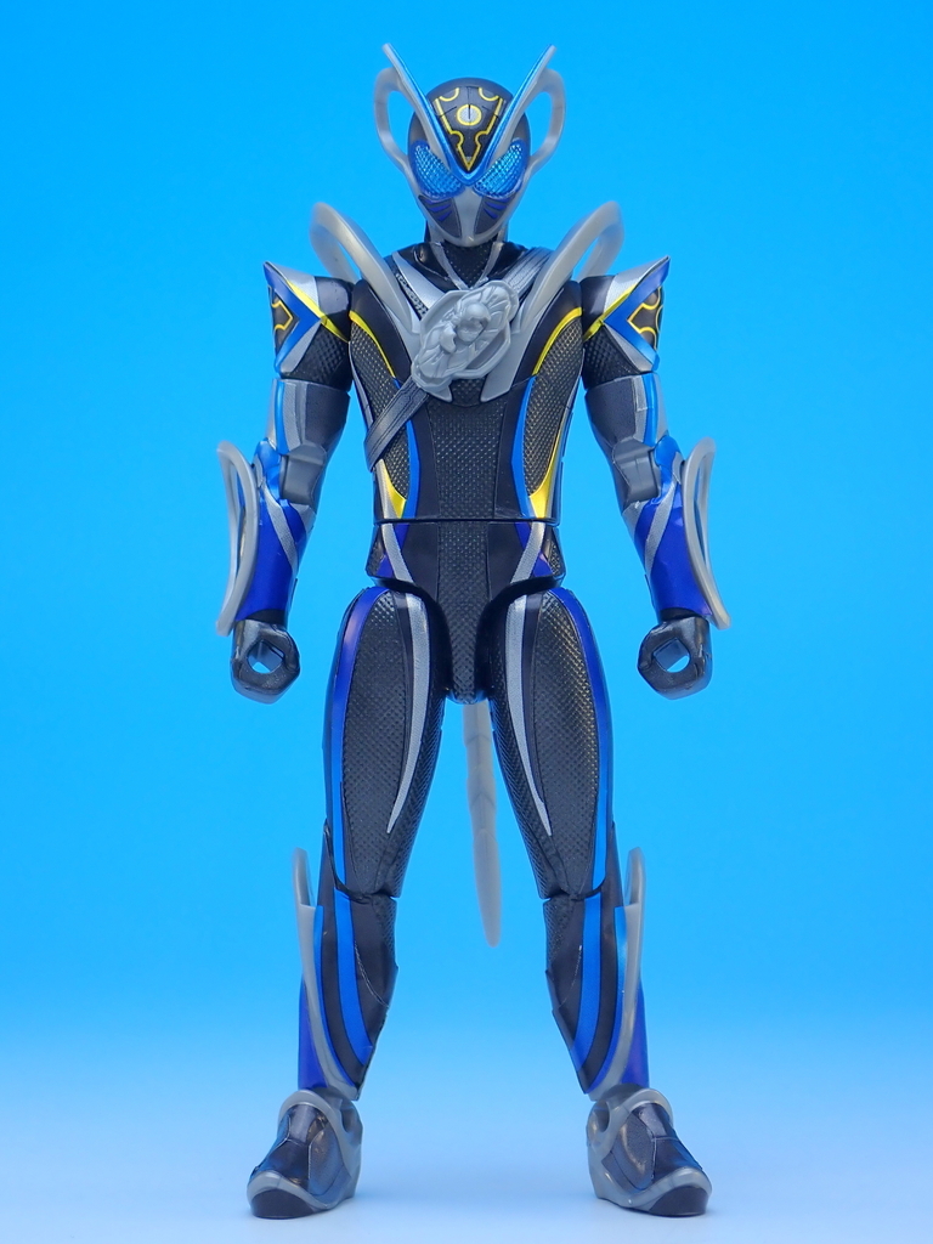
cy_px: 622
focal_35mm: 94
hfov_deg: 15.7
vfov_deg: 20.9
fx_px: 3378
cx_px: 466
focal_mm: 16.79
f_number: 4.7
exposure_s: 1/25
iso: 100
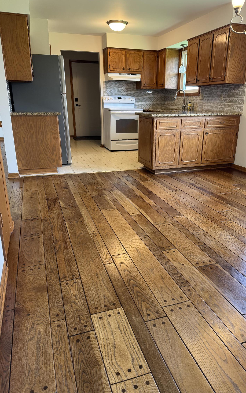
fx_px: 279
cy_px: 196
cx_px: 136
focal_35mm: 26
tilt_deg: -20.4
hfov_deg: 47.5
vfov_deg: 70.4
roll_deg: +0.0
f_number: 1.78
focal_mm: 6.76
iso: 125
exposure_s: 1/60
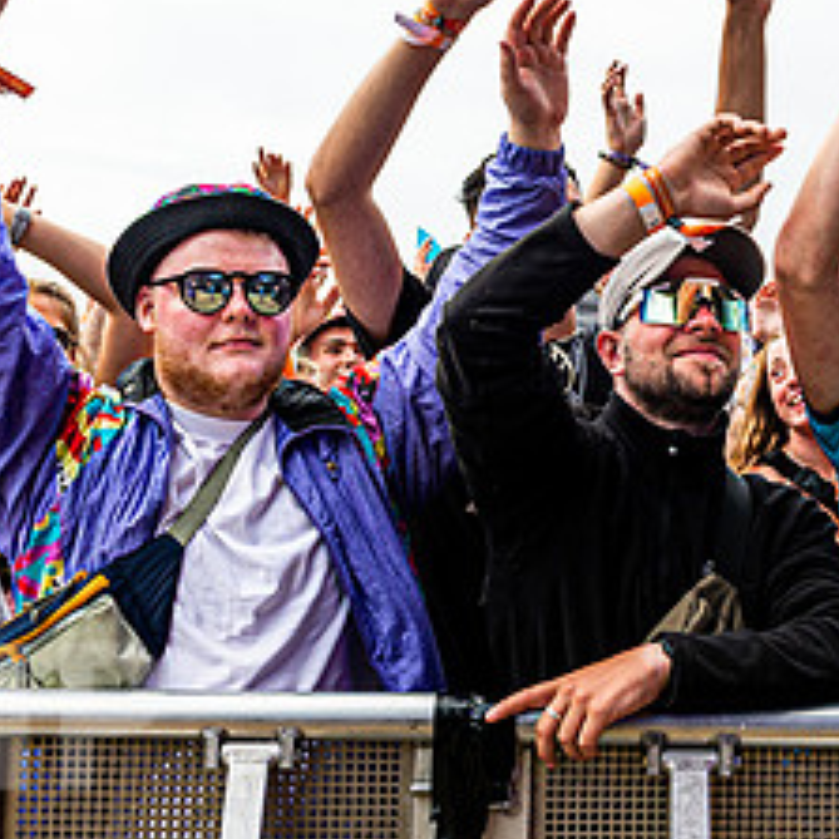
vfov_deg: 29.9
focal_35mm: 57
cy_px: 309
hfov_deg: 29.3
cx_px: 681
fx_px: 1563
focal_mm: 24
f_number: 5.6
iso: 160
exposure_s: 1/400
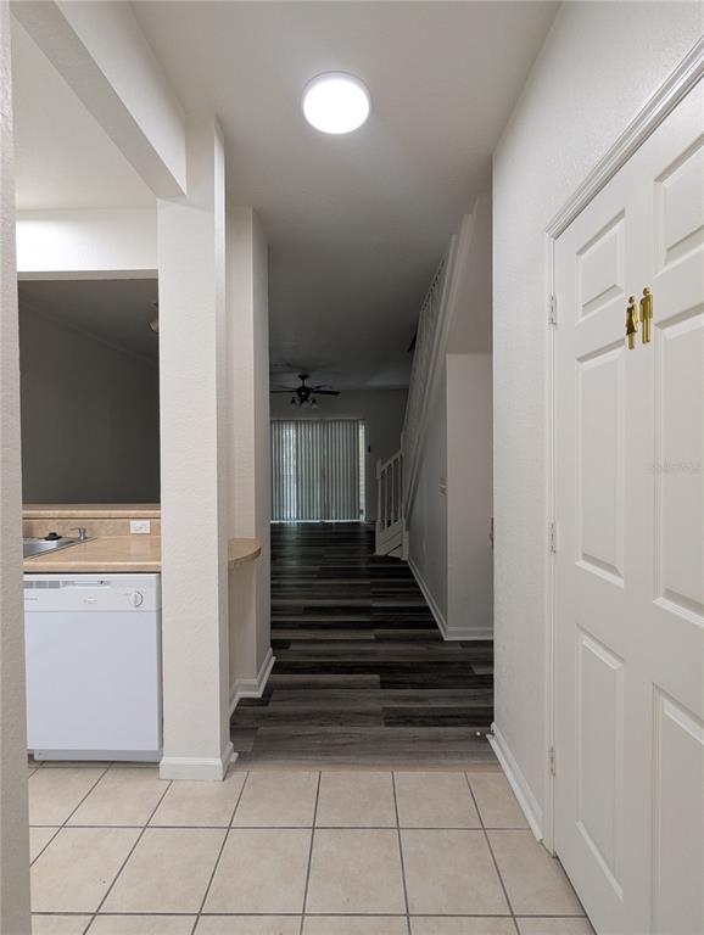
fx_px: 433
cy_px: 468
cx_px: 352
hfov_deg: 78.2
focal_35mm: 16
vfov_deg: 94.4
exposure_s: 1/30
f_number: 2.2
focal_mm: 2.35
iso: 78
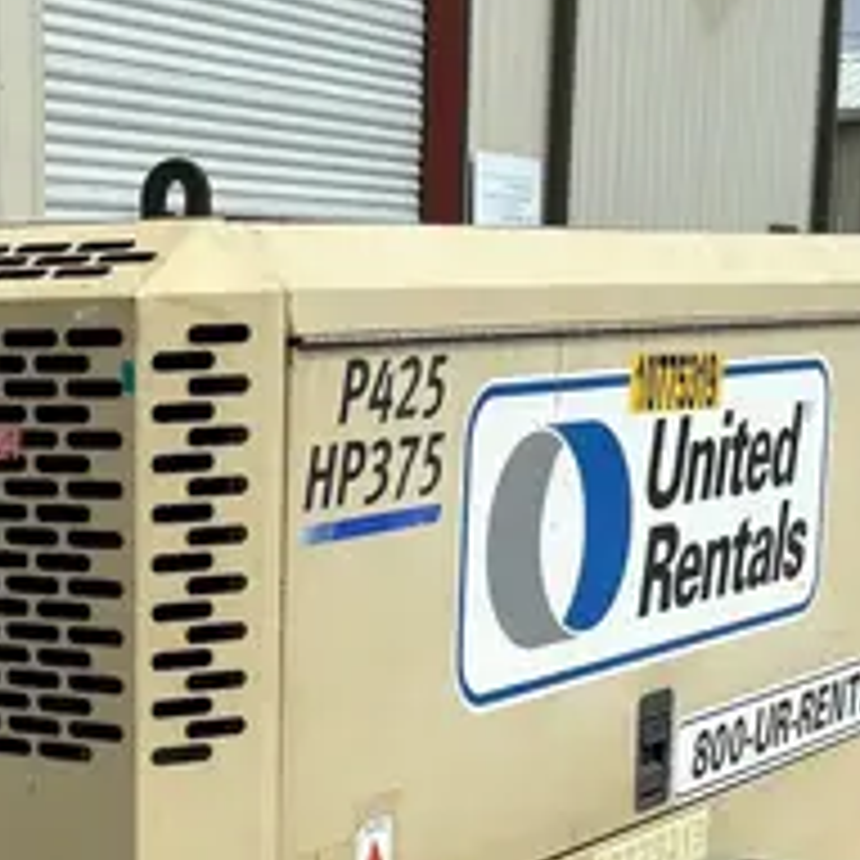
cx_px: -50
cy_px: 930
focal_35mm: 88
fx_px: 2473
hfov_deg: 19.0
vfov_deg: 19.0
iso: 50
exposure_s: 1/5618
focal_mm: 5.96
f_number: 1.6
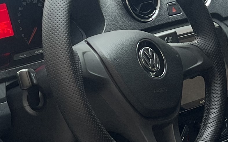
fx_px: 882
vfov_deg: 9.1
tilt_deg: -23.1
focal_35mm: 142
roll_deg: -1.0
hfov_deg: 14.5
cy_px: 179
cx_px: 13
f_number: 1.5
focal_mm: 5.7
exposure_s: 1/121
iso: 80
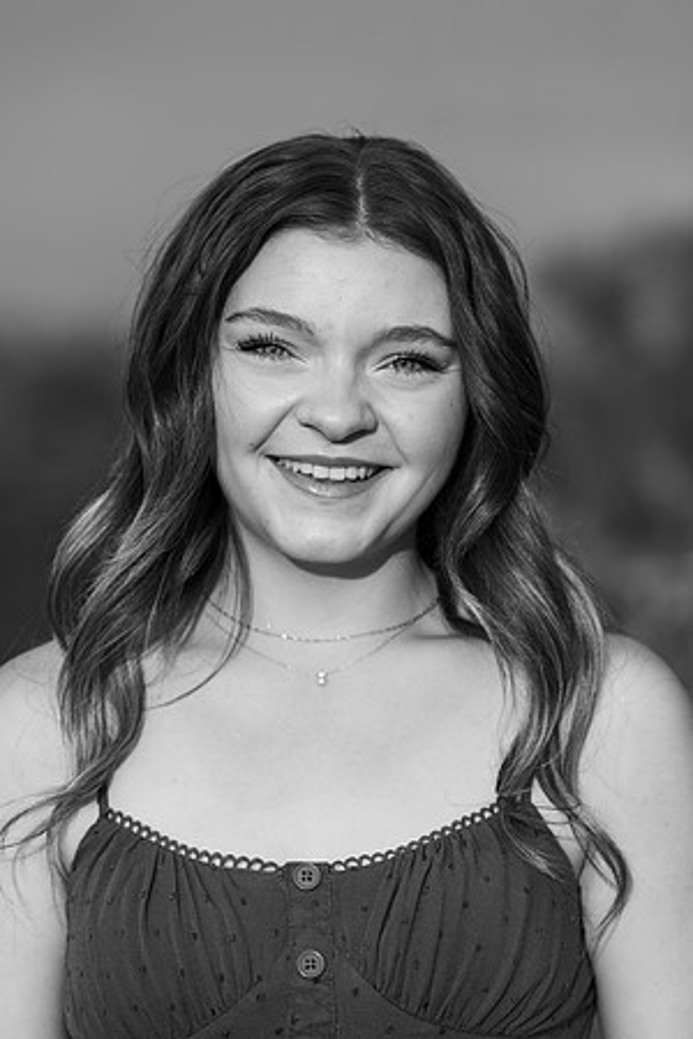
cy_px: 520
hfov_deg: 10.3
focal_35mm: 133
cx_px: 346
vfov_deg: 15.4
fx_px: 3840
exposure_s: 1/250
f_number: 4
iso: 50
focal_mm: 133
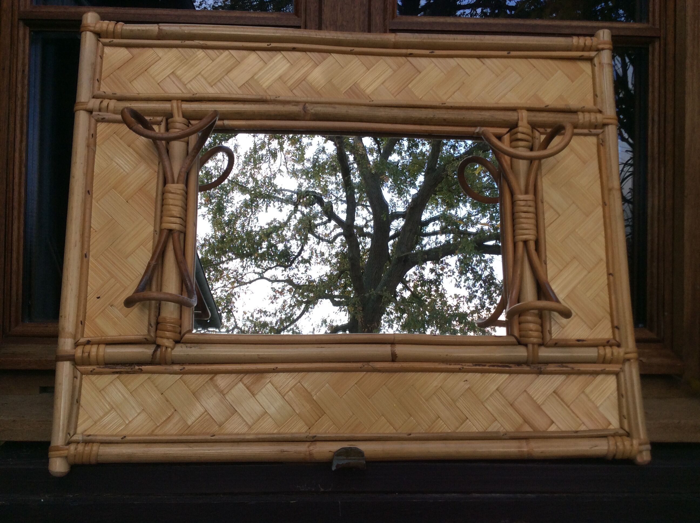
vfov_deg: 44.1
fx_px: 646
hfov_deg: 56.9
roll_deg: +0.7
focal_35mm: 32
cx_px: 350
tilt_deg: +1.1
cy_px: 262
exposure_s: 1/180
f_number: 2.4
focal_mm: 3.3
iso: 32
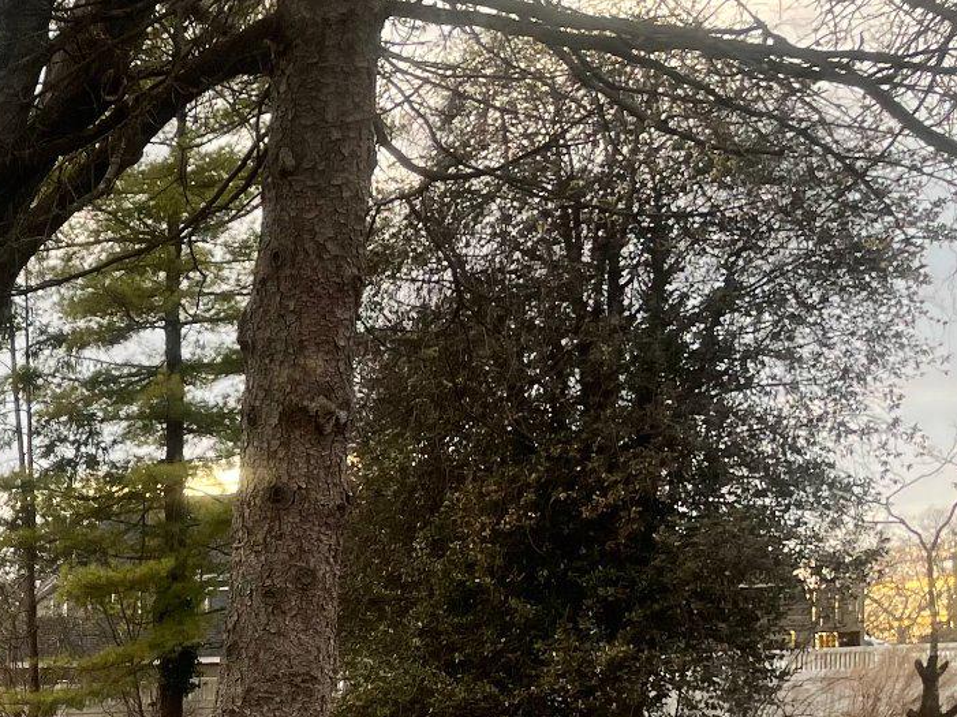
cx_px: -431
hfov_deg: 21.9
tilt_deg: -3.7
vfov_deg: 18.2
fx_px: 2100
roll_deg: +1.3
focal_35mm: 76
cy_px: 915
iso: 32
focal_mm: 4.2
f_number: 1.6
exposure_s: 1/202
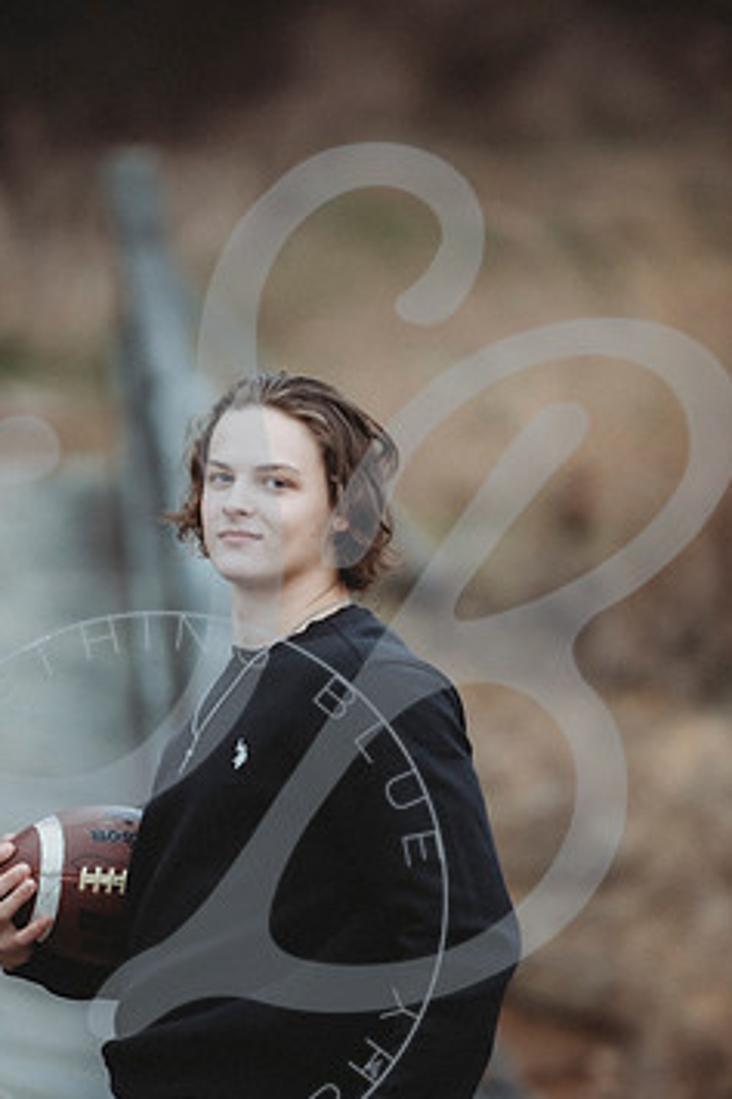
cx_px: 300
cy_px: 664
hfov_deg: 5.4
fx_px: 7723
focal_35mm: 253
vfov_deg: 8.1
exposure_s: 1/320
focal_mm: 200
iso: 500
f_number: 2.8
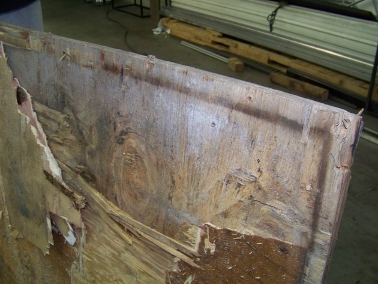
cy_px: 157
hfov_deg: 46.8
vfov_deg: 35.9
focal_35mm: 40
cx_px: 190
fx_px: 437
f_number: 2.8
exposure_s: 1/30
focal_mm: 5.85
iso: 200
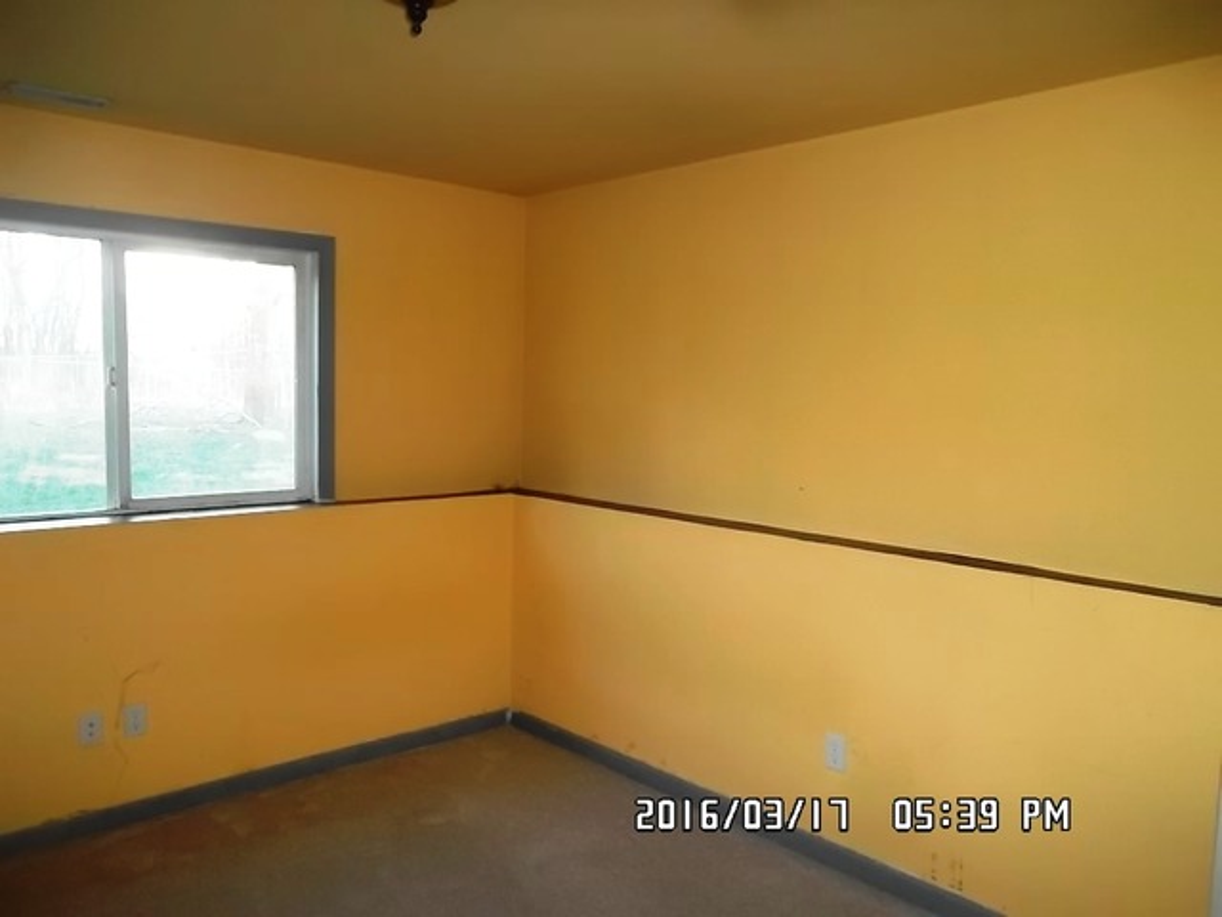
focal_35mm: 27
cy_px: 458
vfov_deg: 51.4
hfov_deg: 65.3
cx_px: 611
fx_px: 953
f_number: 3.5
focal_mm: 4.9
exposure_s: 1/45
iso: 320
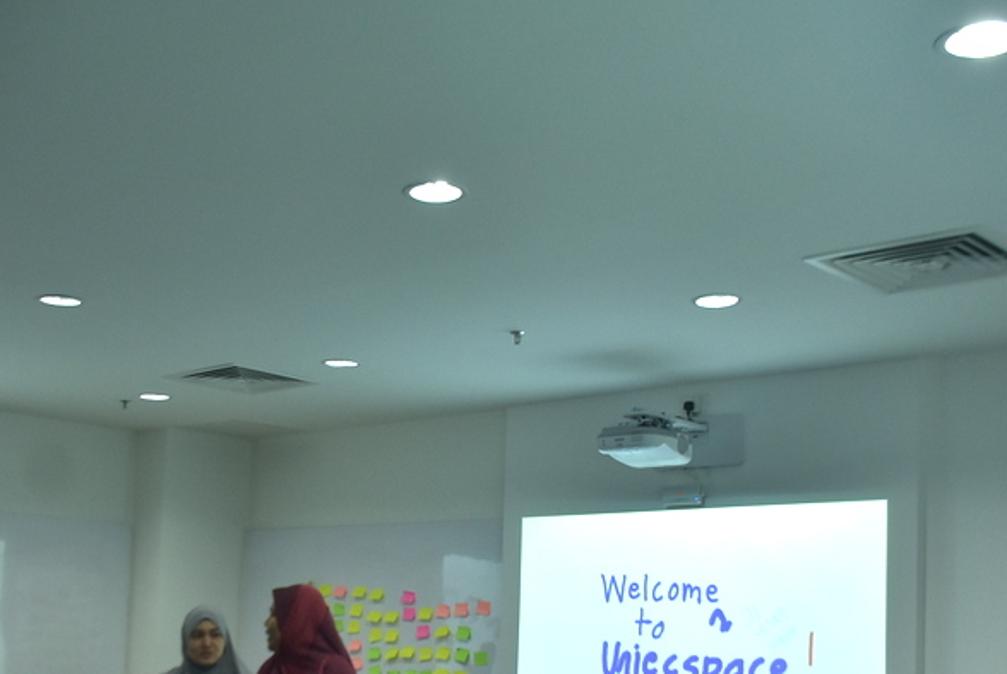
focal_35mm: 47
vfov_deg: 28.0
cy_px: 562
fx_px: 1317
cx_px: 378
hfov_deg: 41.6
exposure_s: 1/125
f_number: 3.5
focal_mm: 18
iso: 640
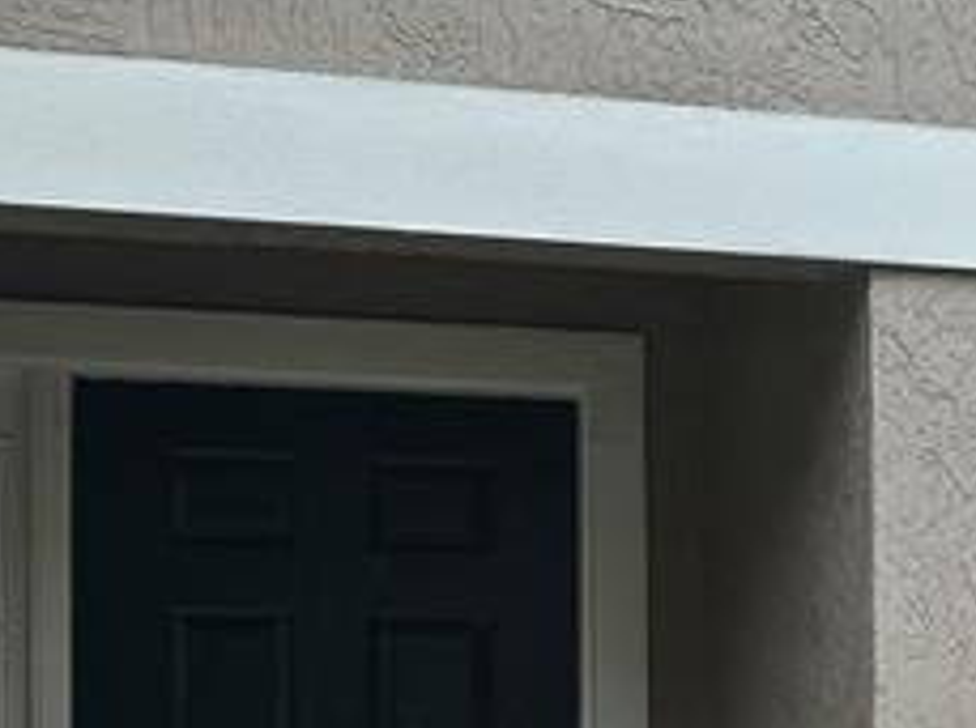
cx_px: 1283
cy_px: 766
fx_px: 2900
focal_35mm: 103
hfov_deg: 17.8
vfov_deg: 14.1
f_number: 1.7
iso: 12
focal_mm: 6.3
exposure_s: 1/304
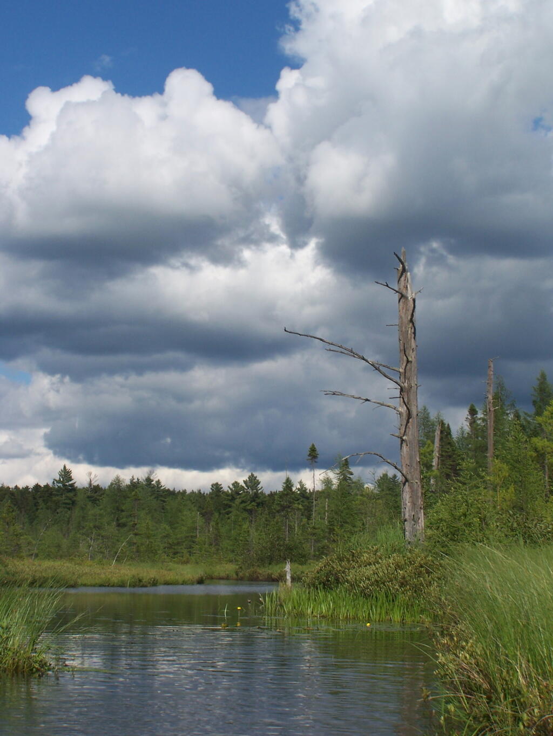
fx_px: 1469
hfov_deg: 21.3
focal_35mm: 69
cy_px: 368
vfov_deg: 28.2
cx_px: 276
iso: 80
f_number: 6.3
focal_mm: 11.5
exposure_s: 1/640
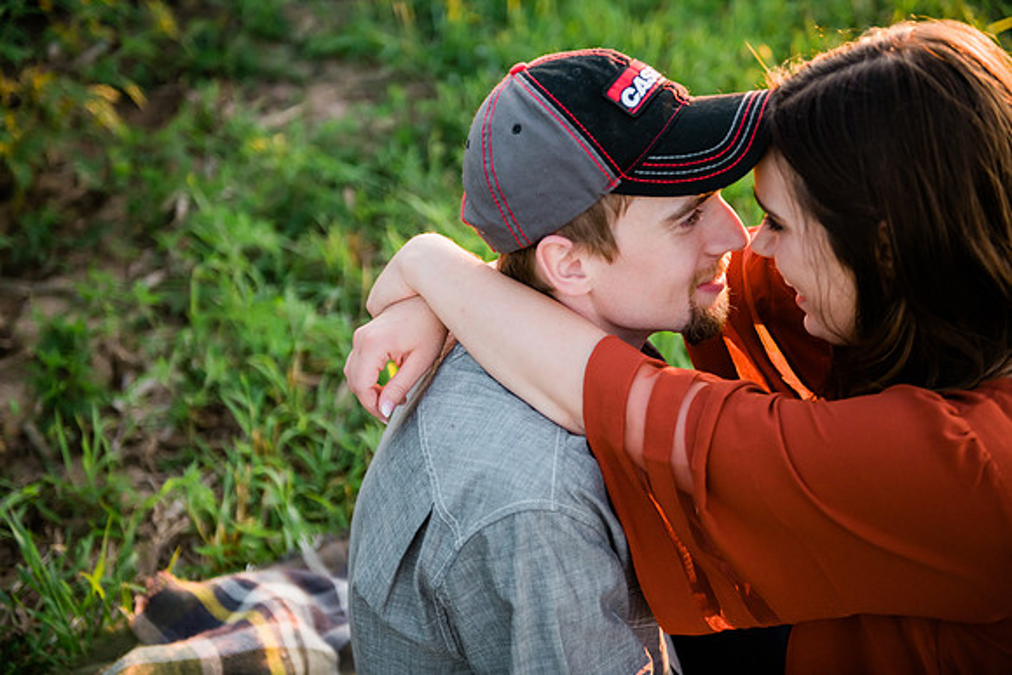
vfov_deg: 24.6
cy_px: 338
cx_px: 506
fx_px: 1546
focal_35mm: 55
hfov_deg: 36.2
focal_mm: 55
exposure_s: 1/400
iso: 320
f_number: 2.8
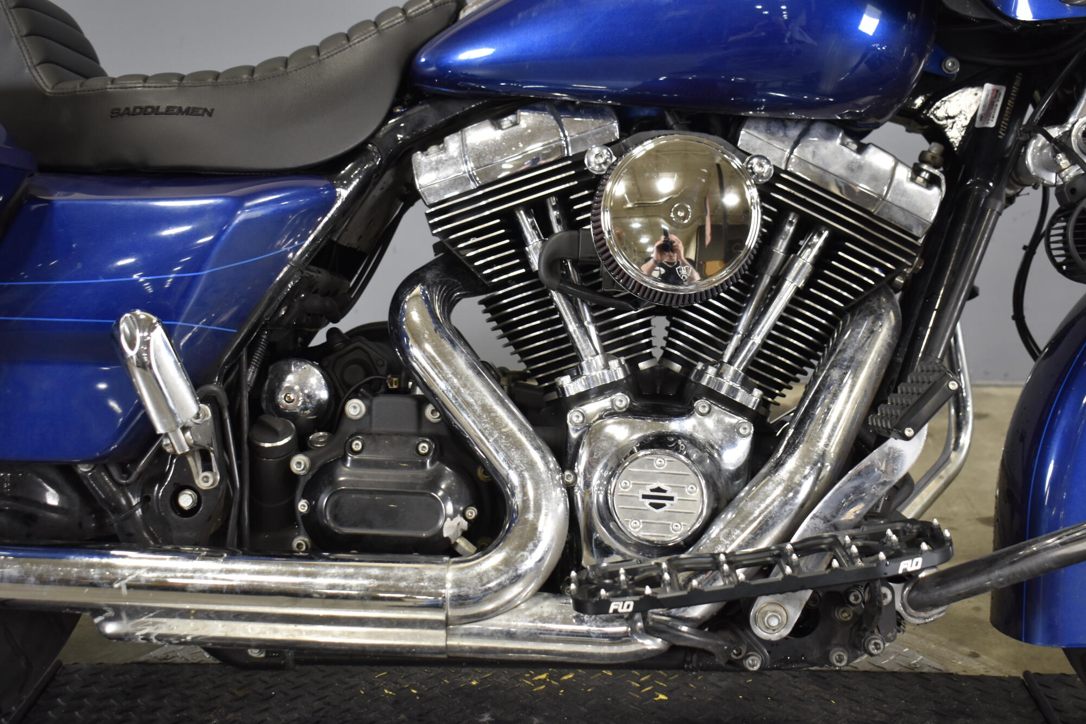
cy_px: 362
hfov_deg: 42.3
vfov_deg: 28.9
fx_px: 1403
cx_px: 543
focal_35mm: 46
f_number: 4.2
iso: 400
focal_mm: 31
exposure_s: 1/20
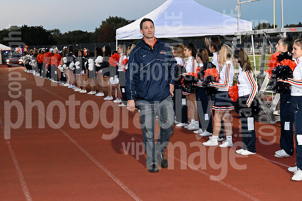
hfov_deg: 30.5
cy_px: 100
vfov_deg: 20.6
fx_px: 554
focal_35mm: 66
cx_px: 151
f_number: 5
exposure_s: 1/200
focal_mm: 44
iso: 5600
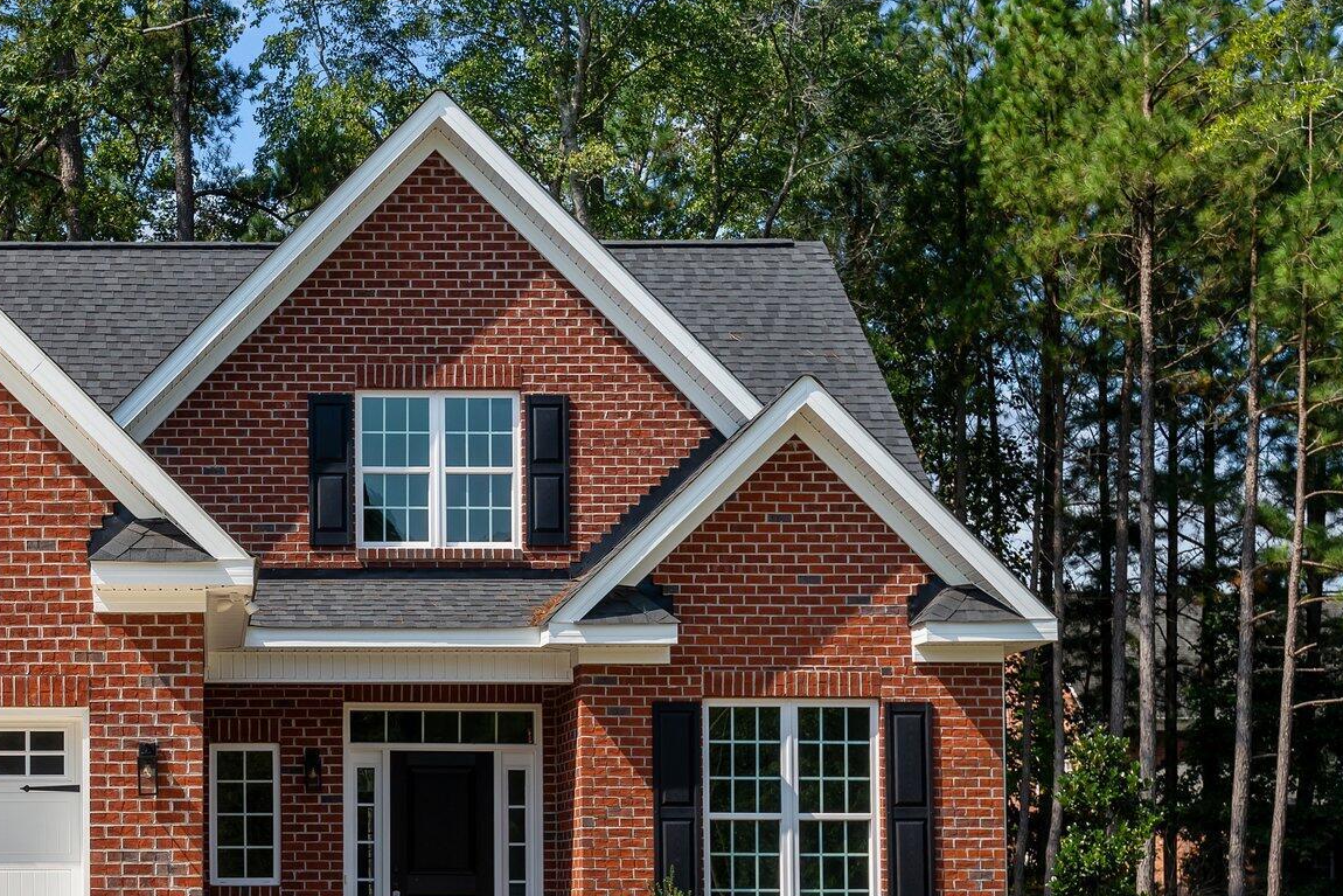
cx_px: 195
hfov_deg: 33.6
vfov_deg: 23.6
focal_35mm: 57
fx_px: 2127
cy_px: 657
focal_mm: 32
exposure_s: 1/640
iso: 250
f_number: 8
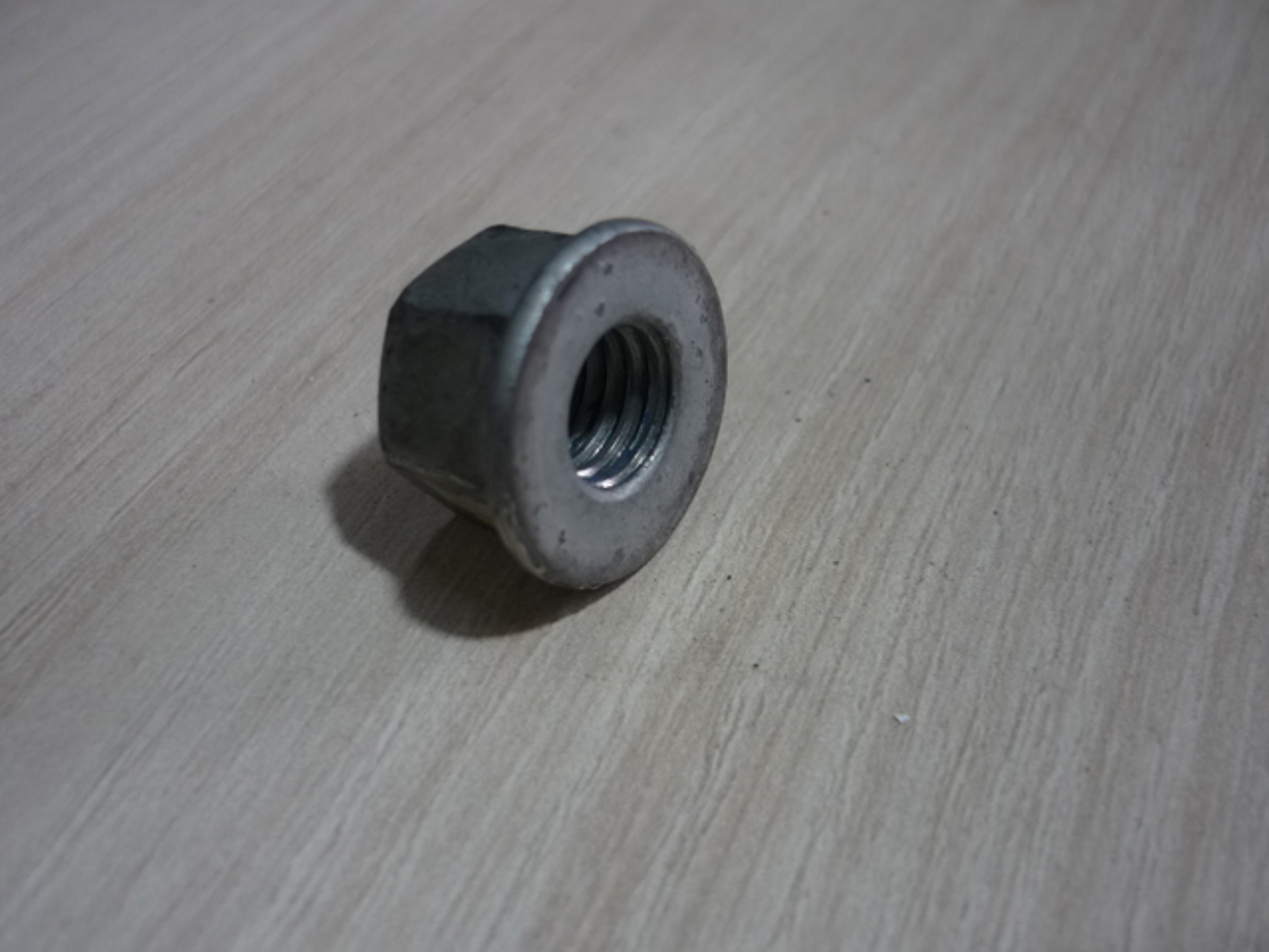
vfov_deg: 39.7
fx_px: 1320
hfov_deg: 51.4
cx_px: 634
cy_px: 476
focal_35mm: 36
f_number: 2.8
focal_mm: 5.5
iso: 125
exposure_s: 1/30
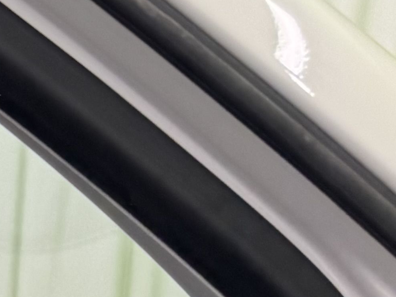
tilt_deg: -12.5
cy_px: 652
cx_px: -685
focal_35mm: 138
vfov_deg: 9.8
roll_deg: +0.5
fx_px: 1579
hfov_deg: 10.9
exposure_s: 1/100
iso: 100
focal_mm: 6.76
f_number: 1.78
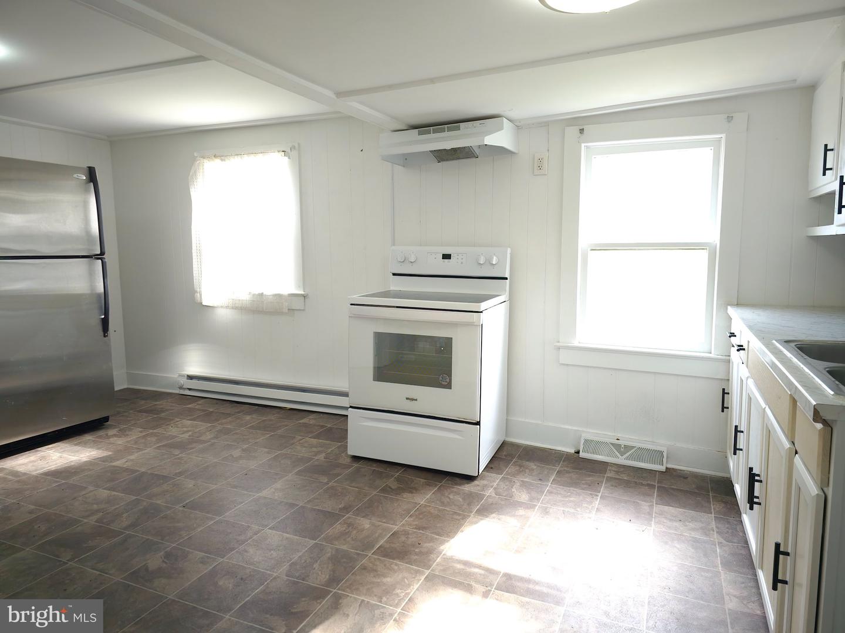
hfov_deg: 73.9
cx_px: 422
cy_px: 316
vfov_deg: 58.9
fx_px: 561
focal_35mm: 23
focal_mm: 6.3
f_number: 1.7
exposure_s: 1/2000
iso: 3200
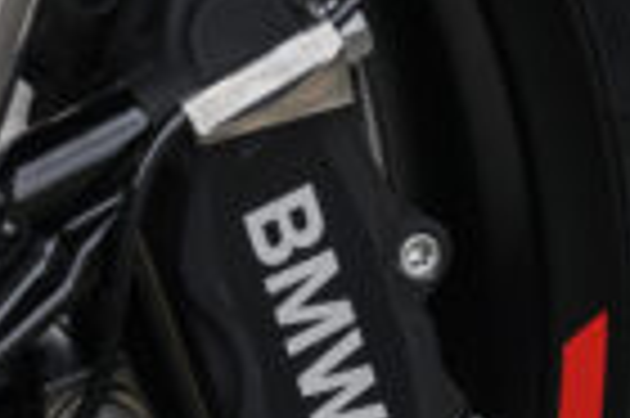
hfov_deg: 5.3
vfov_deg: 3.6
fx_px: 6660
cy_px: 681
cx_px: -518
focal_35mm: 381
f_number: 6.3
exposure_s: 1/80
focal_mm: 75
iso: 250
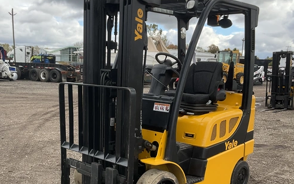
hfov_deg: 42.5
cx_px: 119
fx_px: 377
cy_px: 141
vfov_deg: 27.0
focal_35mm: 47
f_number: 1.8
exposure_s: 1/419
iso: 25
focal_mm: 3
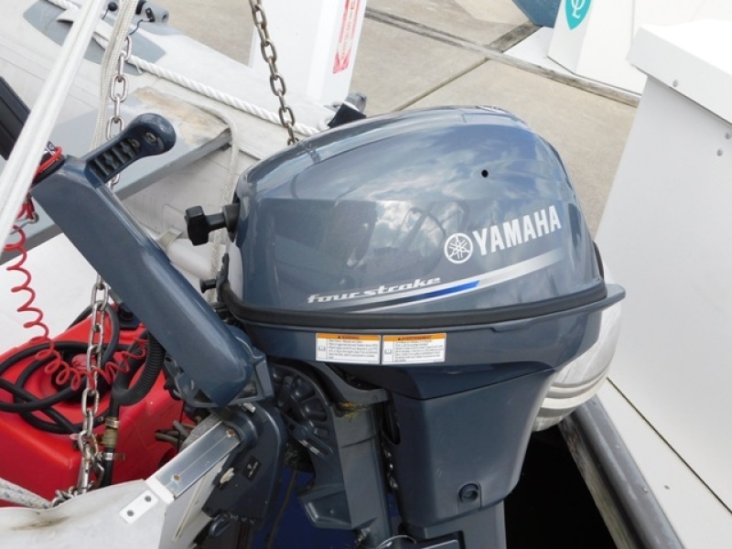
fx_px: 952
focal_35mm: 45
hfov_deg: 42.1
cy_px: 274
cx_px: 366
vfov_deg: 32.2
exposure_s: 1/400
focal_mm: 8
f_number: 3.7
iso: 125
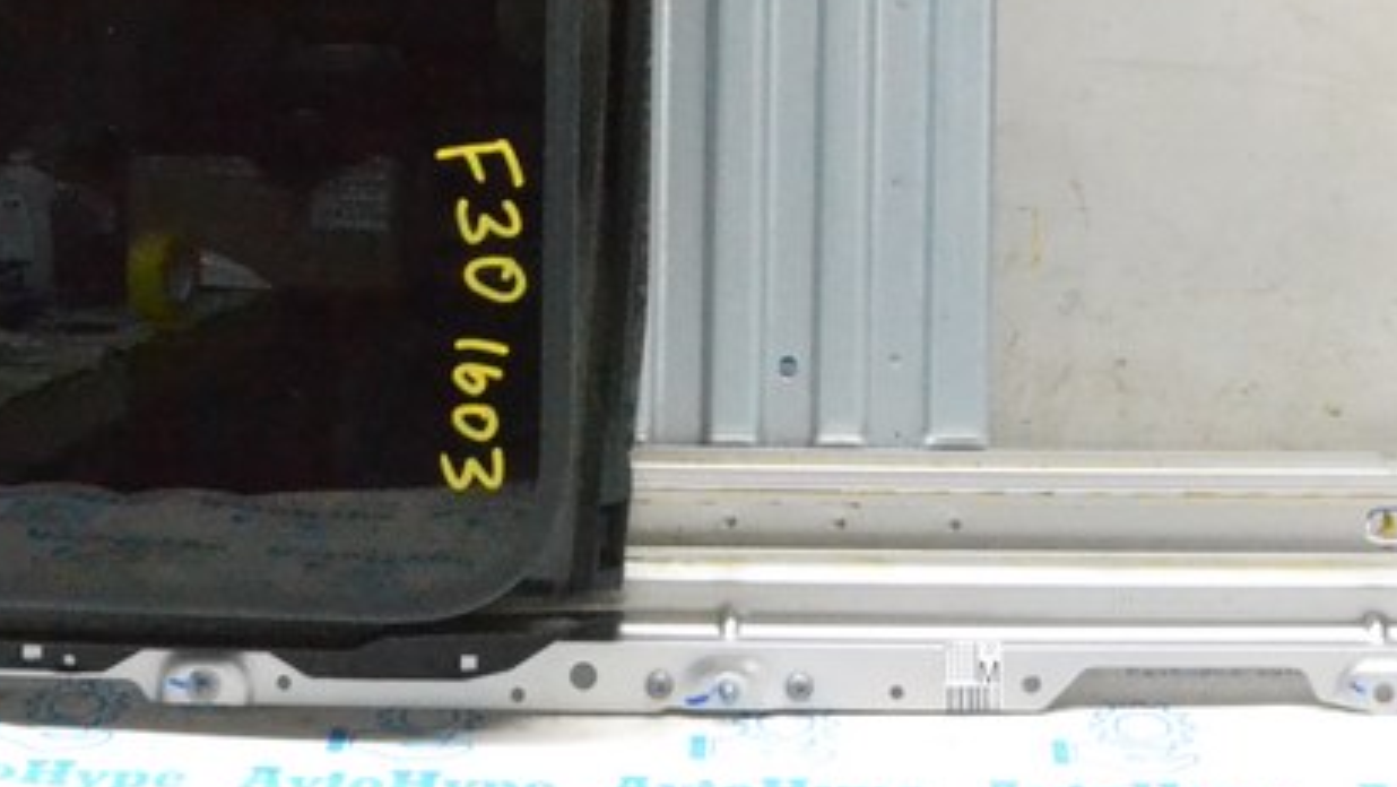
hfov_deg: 24.7
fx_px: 3187
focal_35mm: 86
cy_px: -344
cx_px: 760
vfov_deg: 13.4
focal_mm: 22
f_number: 9
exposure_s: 1/160
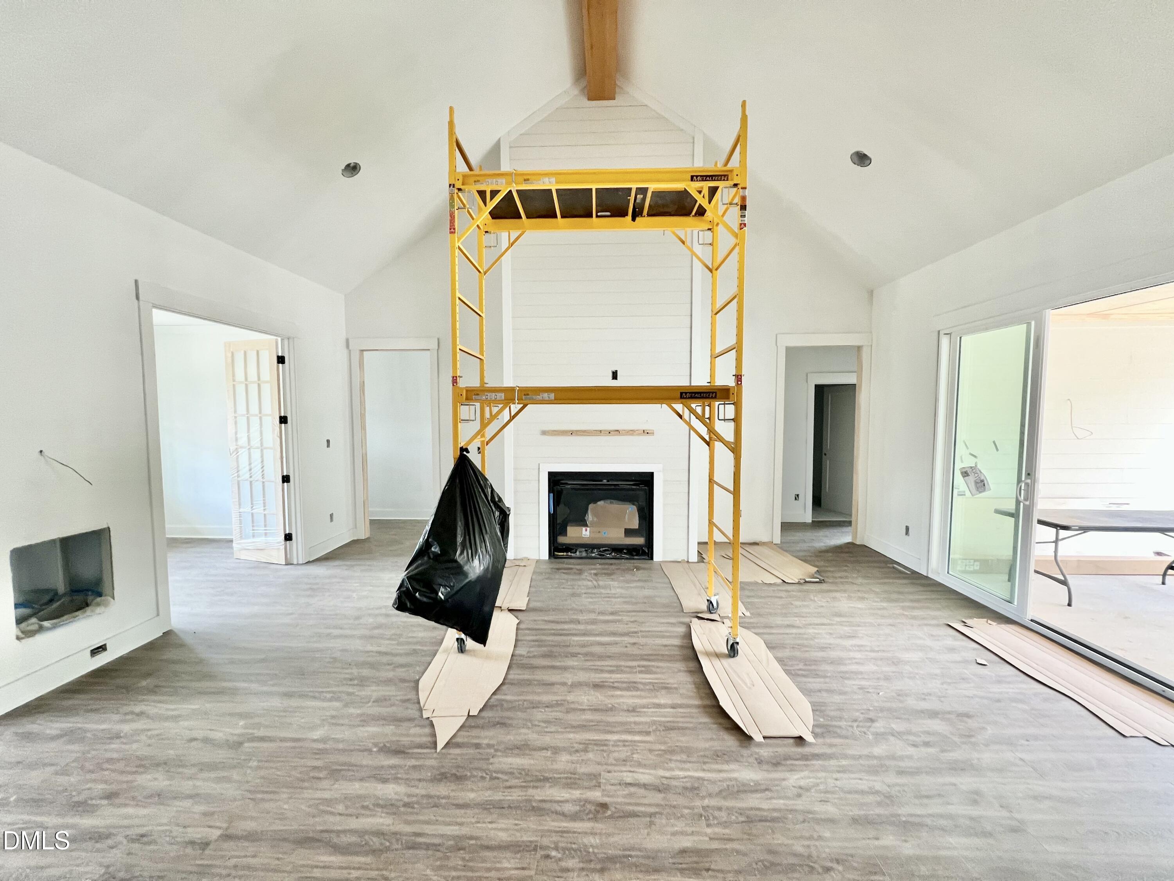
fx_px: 441
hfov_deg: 106.2
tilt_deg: -3.8
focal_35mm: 13
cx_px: 587
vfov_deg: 89.9
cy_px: 440
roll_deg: +0.7
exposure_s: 1/99
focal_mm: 1.57
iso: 200
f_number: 1.8
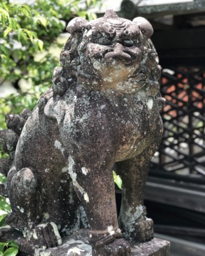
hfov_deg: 25.4
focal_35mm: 60
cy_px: 133
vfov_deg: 31.4
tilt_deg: -8.4
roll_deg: -0.7
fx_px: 455
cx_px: 102
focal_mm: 6.6
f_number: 2.8
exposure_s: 1/60
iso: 20
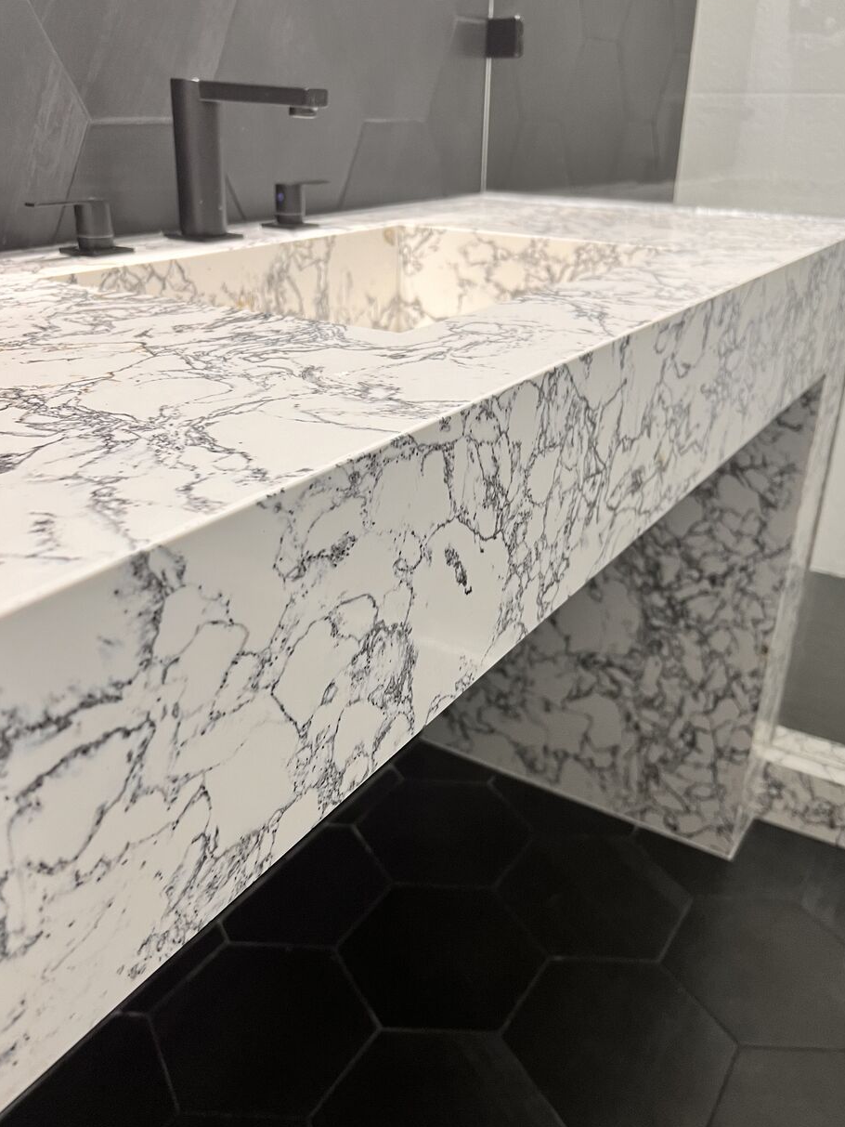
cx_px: 410
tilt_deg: -25.3
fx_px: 976
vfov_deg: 59.9
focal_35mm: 30
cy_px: 591
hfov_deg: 46.8
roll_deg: -0.2
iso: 125
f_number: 1.5
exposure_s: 1/60
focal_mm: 5.7
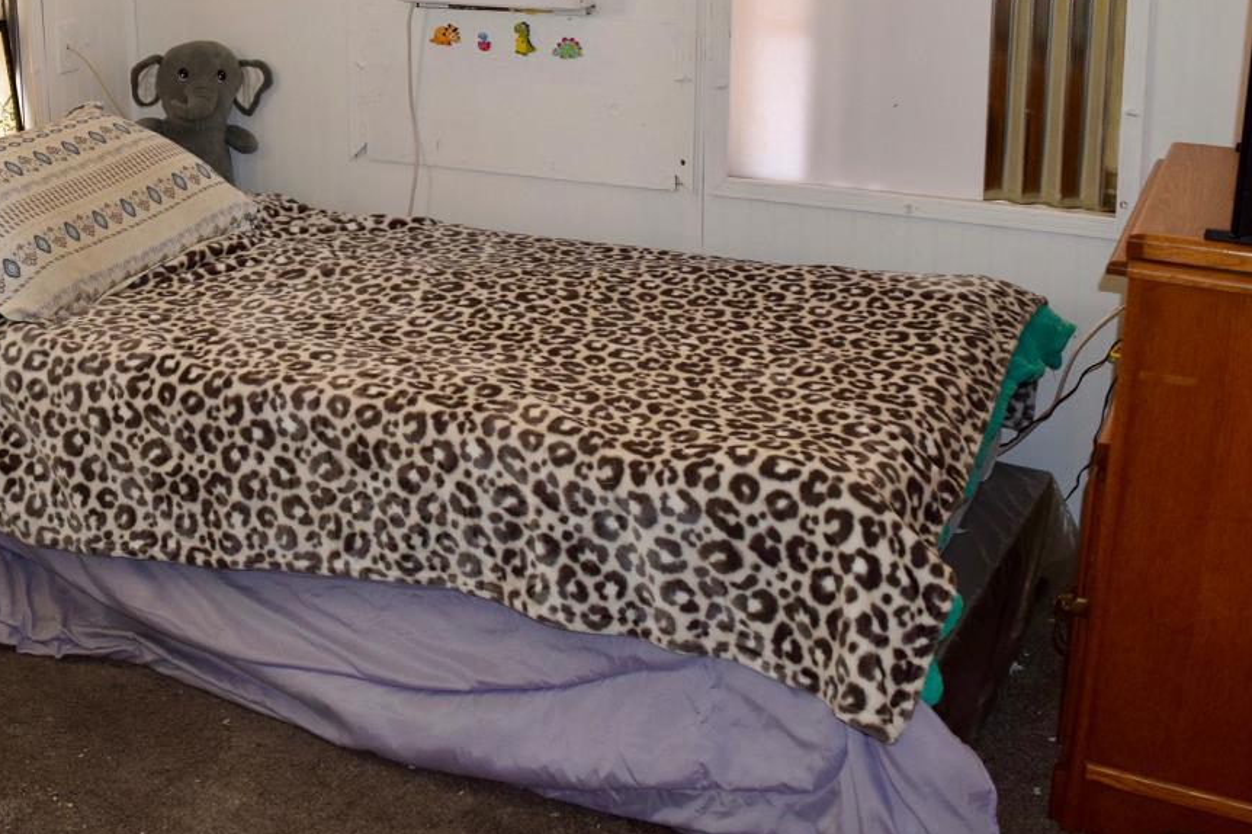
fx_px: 1634
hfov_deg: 40.7
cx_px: 308
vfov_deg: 27.8
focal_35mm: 47
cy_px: 113
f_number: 5
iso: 800
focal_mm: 18
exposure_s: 1/100
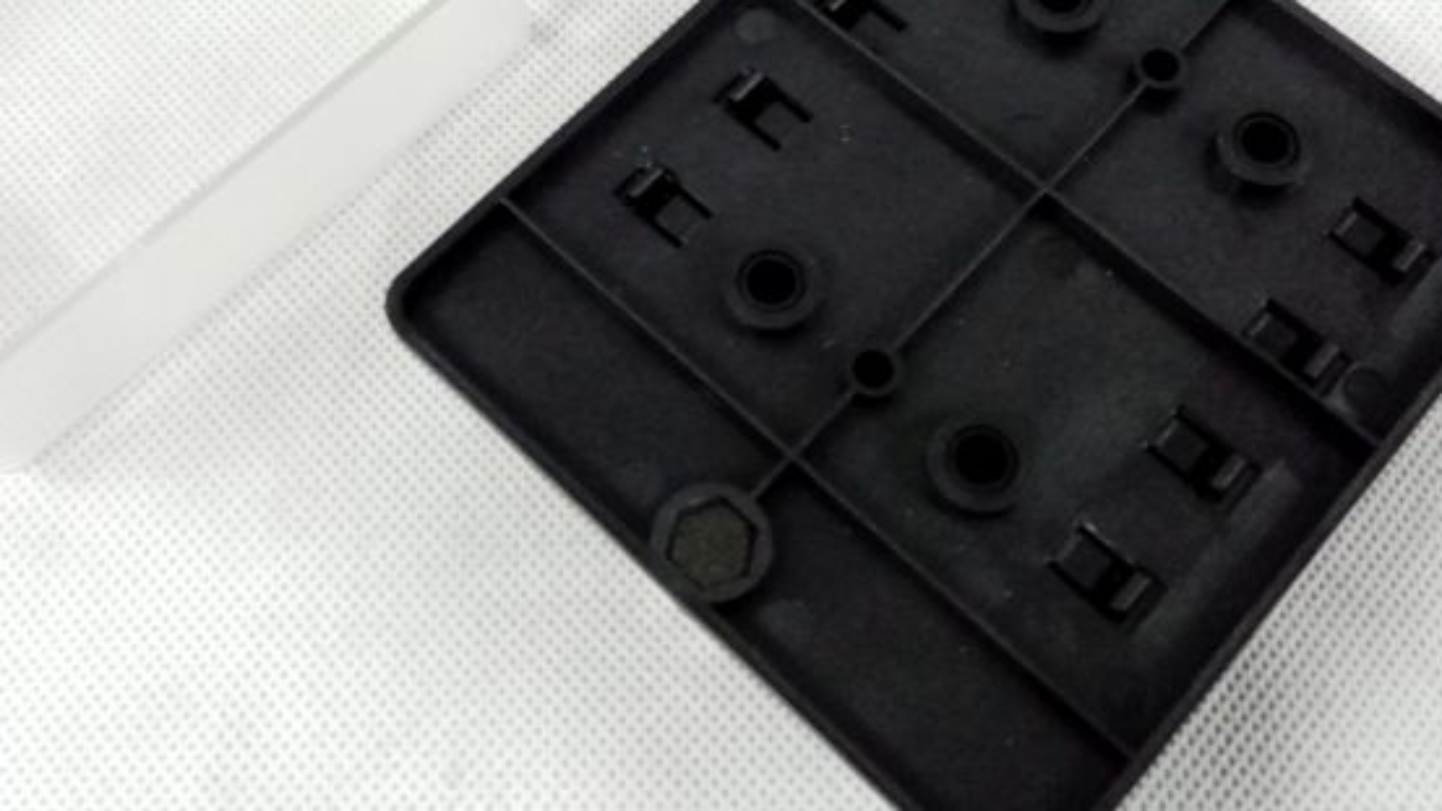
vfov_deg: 28.5
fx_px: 1568
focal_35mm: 41
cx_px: 688
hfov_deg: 49.4
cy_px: 175
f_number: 1.8
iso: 488
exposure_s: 1/33.3
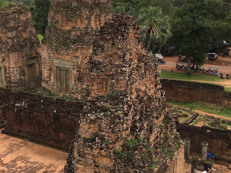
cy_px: 84
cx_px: 68
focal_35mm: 49
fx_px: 327
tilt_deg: -13.2
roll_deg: +0.4
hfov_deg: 38.2
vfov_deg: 29.7
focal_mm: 4.15
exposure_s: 1/605
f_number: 2.2
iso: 25
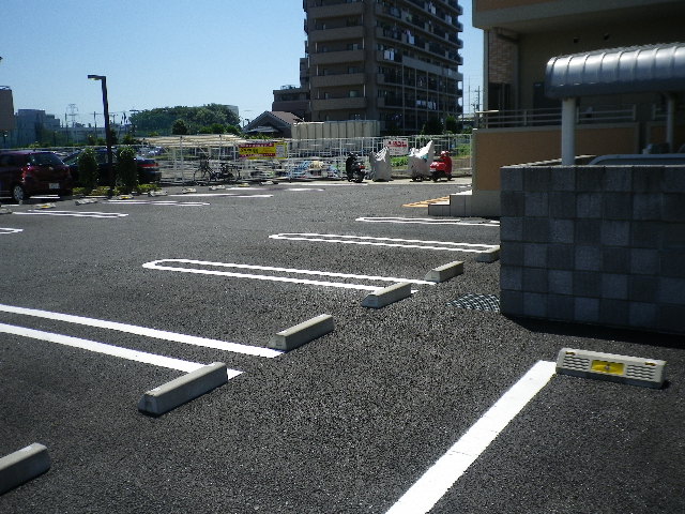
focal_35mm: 35
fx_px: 693
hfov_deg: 52.6
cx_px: 342
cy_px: 257
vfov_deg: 40.7
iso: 80
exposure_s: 1/800
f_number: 3.9
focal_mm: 6.36
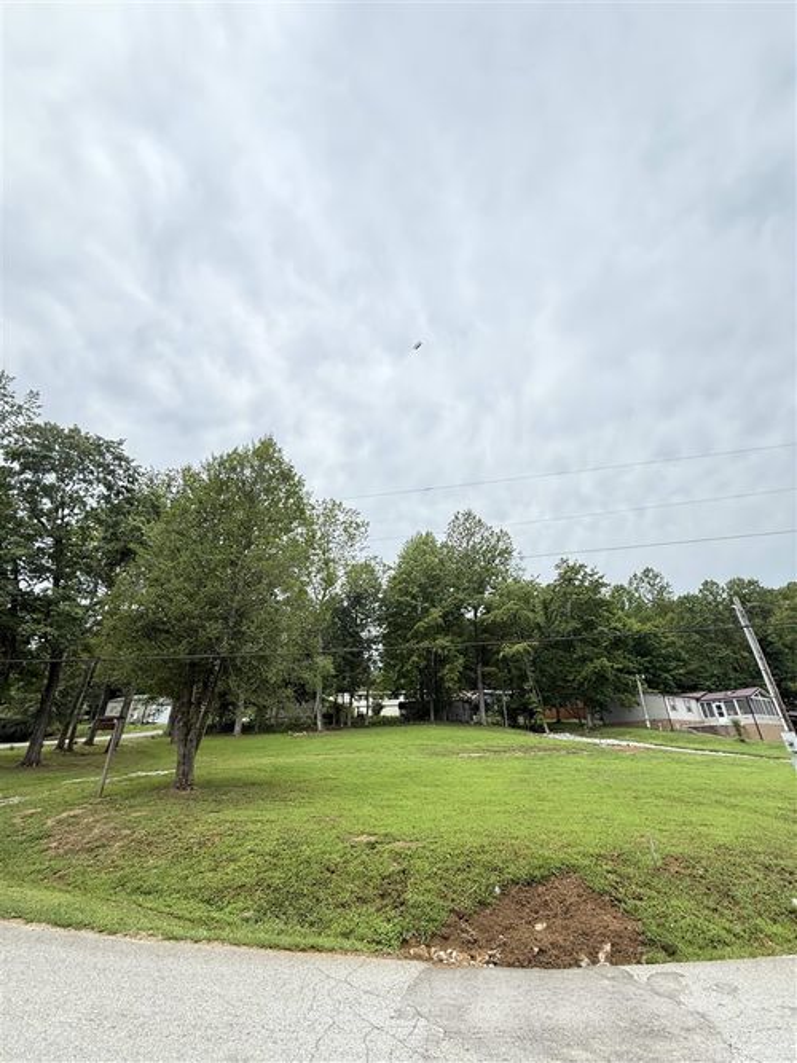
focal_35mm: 14
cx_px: 398
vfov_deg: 102.1
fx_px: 430
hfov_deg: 85.7
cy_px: 532
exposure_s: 1/514
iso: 64
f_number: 2.2
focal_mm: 2.22
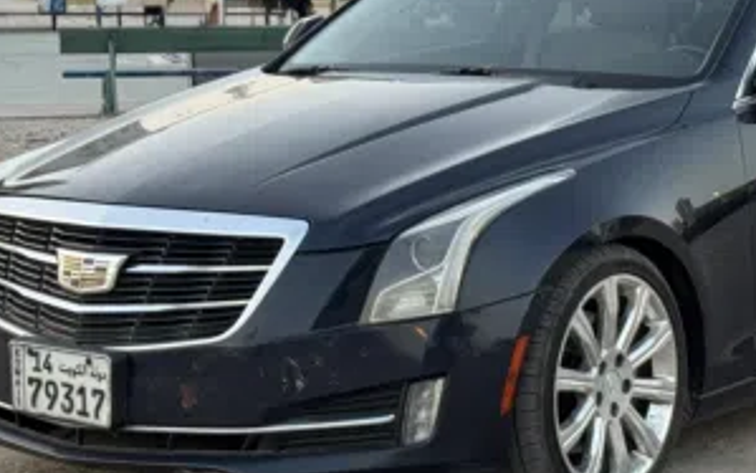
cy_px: 225
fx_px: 2246
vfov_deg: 12.0
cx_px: 571
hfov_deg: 19.0
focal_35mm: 109
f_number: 1.78
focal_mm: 6.76
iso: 100
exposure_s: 1/100
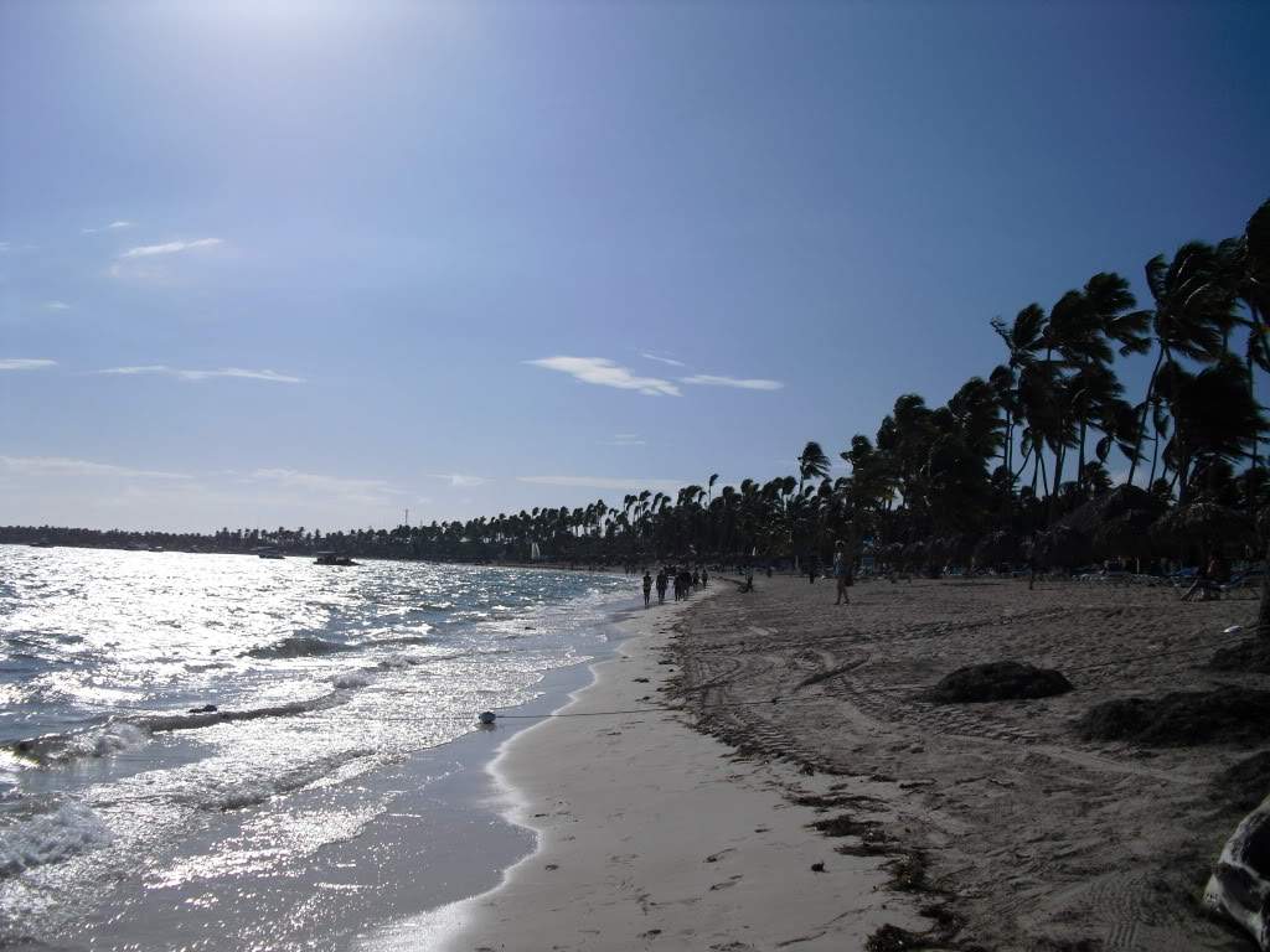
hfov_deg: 51.4
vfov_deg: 39.7
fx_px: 1321
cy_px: 476
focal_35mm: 36
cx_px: 635
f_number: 7.8
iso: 64
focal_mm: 6.3
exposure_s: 1/1000
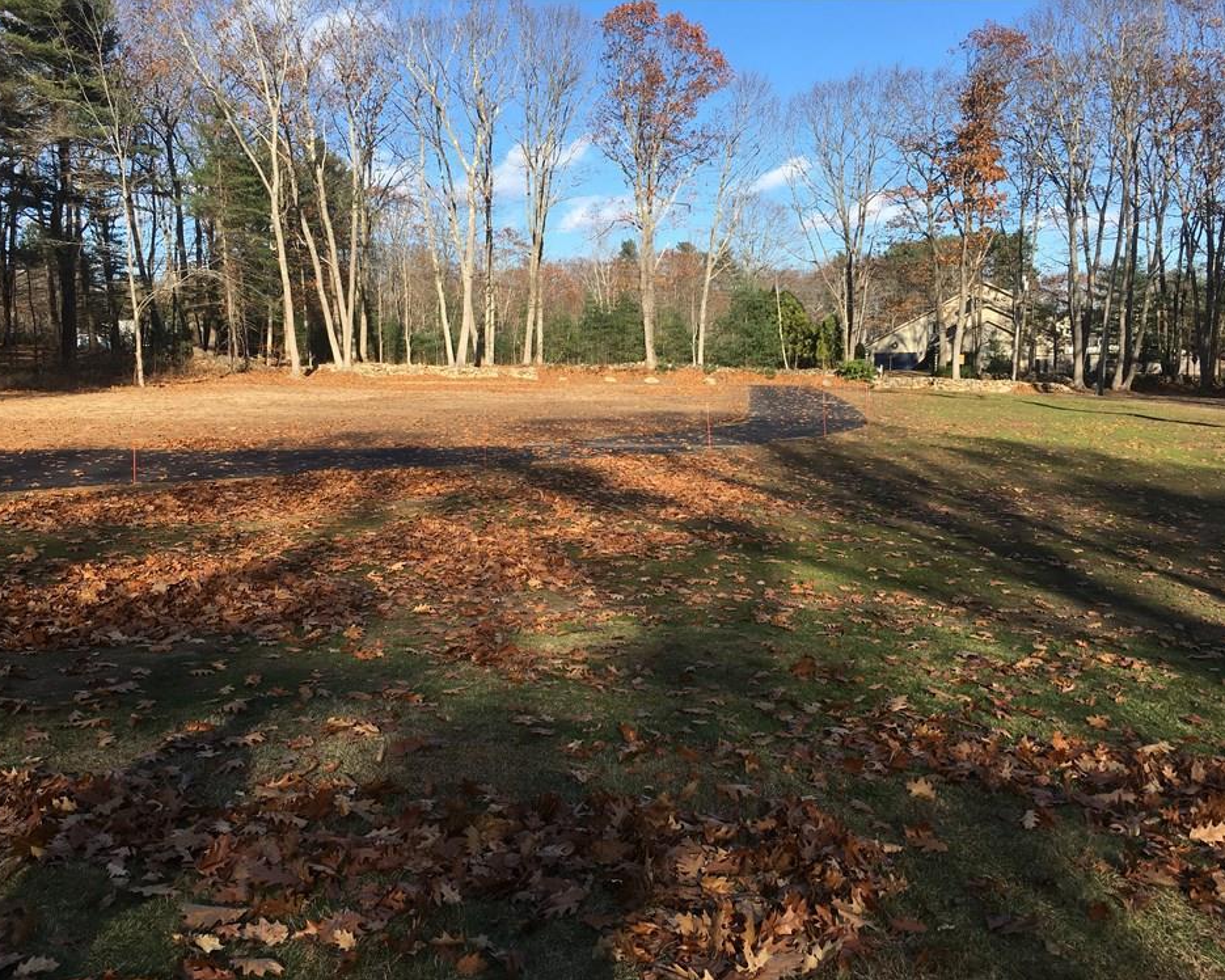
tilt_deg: -6.7
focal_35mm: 31
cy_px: 500
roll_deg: +0.2
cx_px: 634
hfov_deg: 57.2
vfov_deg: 47.1
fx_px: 1124
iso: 25
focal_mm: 4.15
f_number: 2.2
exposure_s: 1/950
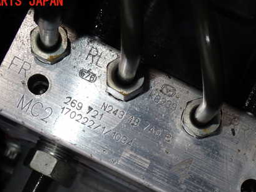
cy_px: 134
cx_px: 137
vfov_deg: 11.5
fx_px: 954
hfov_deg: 15.3
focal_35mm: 129
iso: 200
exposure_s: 1/80
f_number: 6.3
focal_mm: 15.66
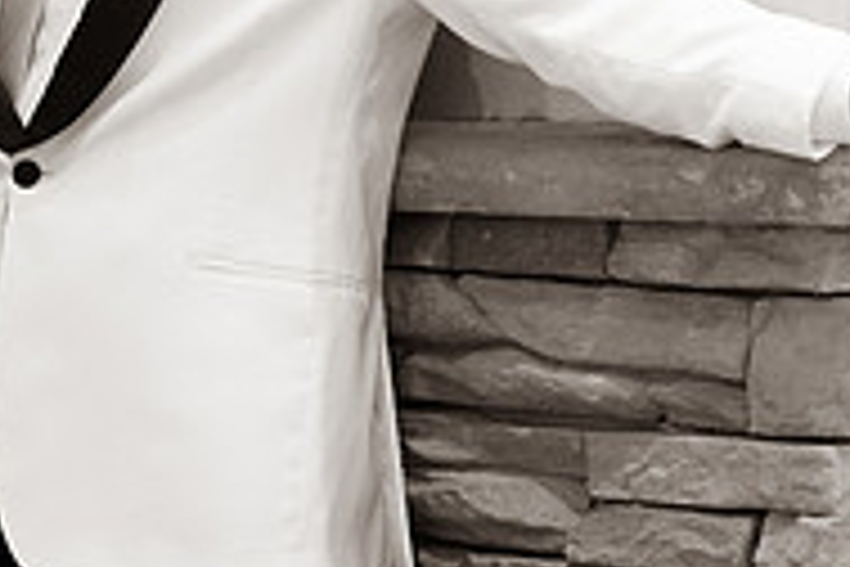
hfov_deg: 16.9
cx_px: 881
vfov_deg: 11.5
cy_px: -22
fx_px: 2786
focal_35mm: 118
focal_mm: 35
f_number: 1.2
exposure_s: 1/320
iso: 800
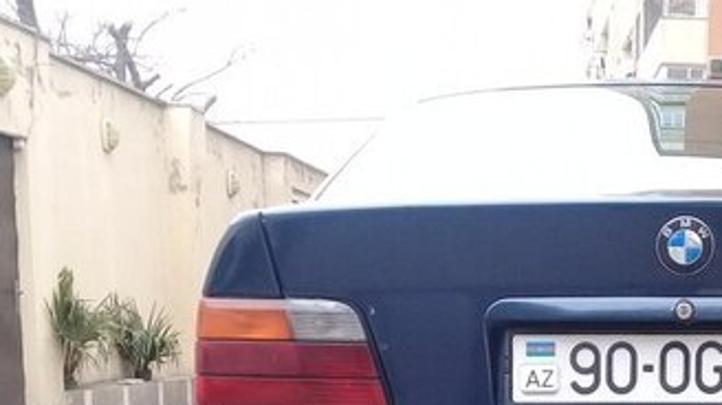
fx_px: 1301
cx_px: 654
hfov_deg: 29.7
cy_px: 525
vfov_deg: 16.7
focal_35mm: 68
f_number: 2.2
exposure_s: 1/100
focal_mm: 3.3
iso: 80
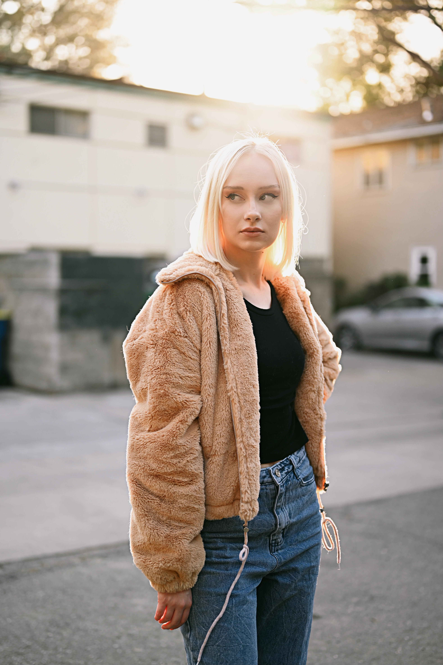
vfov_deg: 39.6
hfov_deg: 27.0
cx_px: 222
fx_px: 923
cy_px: 332
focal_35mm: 50
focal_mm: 50
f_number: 1.8
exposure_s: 1/320
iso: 100
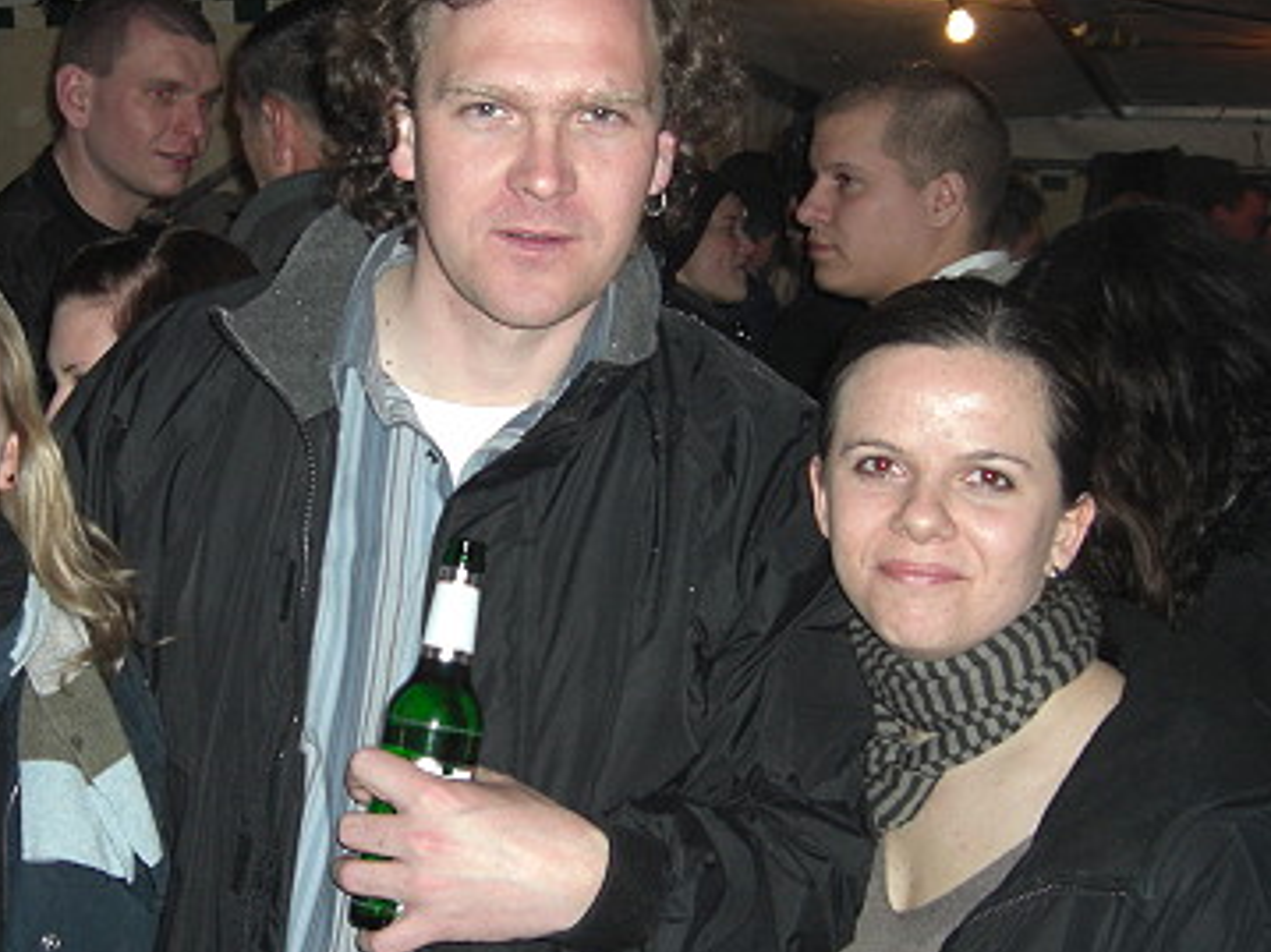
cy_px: 458
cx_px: 416
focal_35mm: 60
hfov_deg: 31.9
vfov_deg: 24.4
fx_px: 2202
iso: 200
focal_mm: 7.9
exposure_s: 1/60
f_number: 2.8
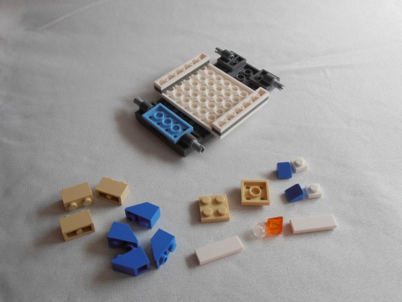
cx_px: 201
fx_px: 430
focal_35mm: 37
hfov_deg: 50.1
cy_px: 151
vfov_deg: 38.7
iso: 80
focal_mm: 6.61
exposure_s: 1/125
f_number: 3.9
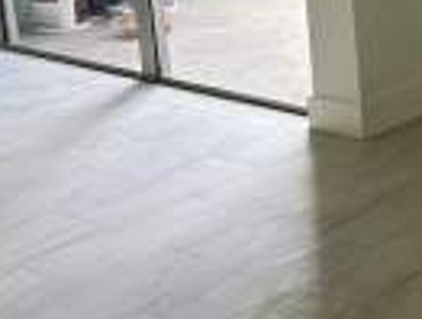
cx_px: 741
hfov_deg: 17.2
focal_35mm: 95
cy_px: -26
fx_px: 1161
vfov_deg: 15.3
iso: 80
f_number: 1.5
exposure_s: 1/60
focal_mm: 5.7
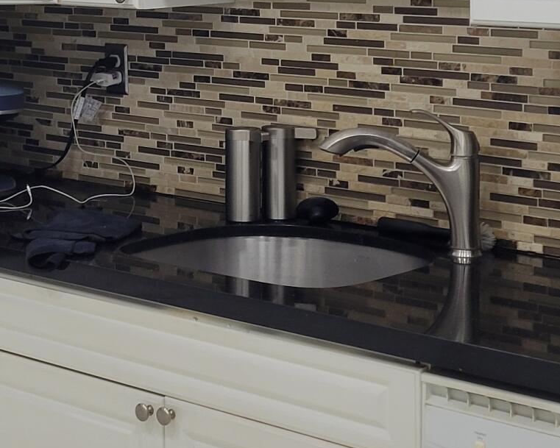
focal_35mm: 100
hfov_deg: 18.9
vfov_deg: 15.1
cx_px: 91
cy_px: 8
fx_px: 1658
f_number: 1.8
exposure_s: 1/120
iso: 80
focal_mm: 5.4
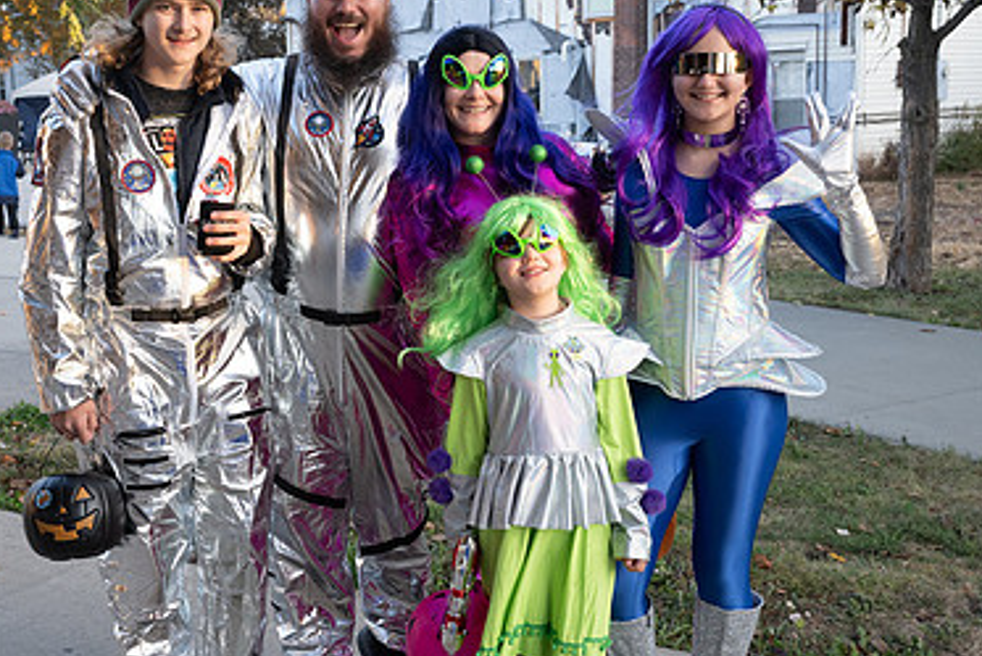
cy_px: 295
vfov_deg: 26.0
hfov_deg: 38.1
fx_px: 1419
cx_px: 402
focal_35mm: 52
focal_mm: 27.5
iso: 500
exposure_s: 1/160
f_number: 5
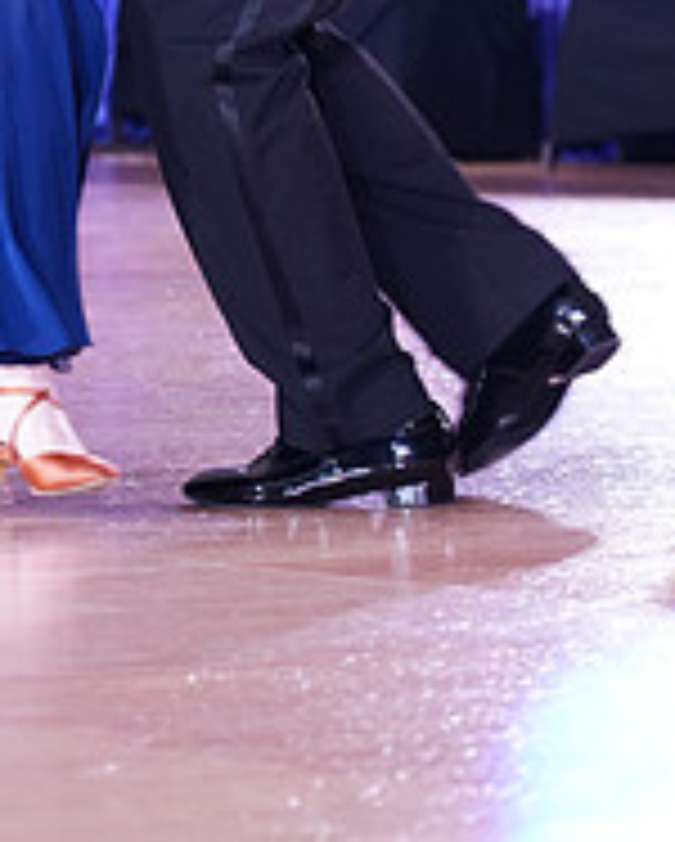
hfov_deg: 5.2
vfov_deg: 6.4
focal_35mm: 300
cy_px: -261
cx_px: 29
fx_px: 7479
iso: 1250
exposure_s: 1/160
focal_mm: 103
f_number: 4.5
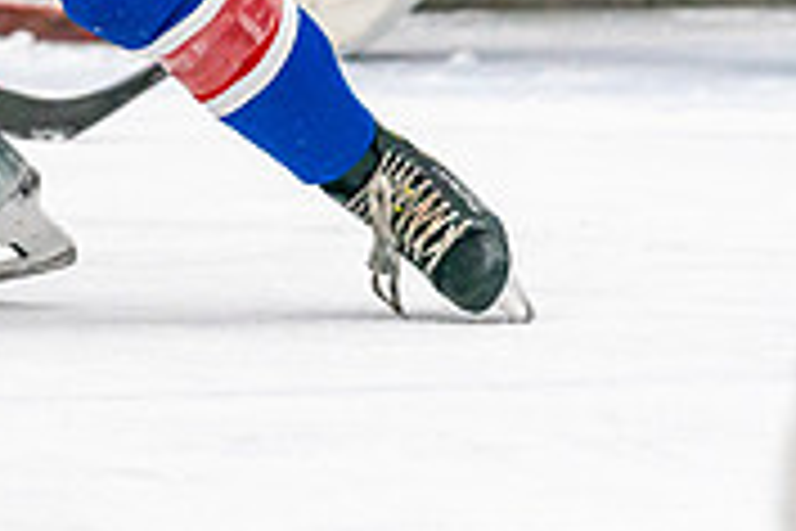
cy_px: -364
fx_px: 20208
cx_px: -12
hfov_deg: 2.3
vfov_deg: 1.5
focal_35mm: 914
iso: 3200
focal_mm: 200
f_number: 2.8
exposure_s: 1/1250
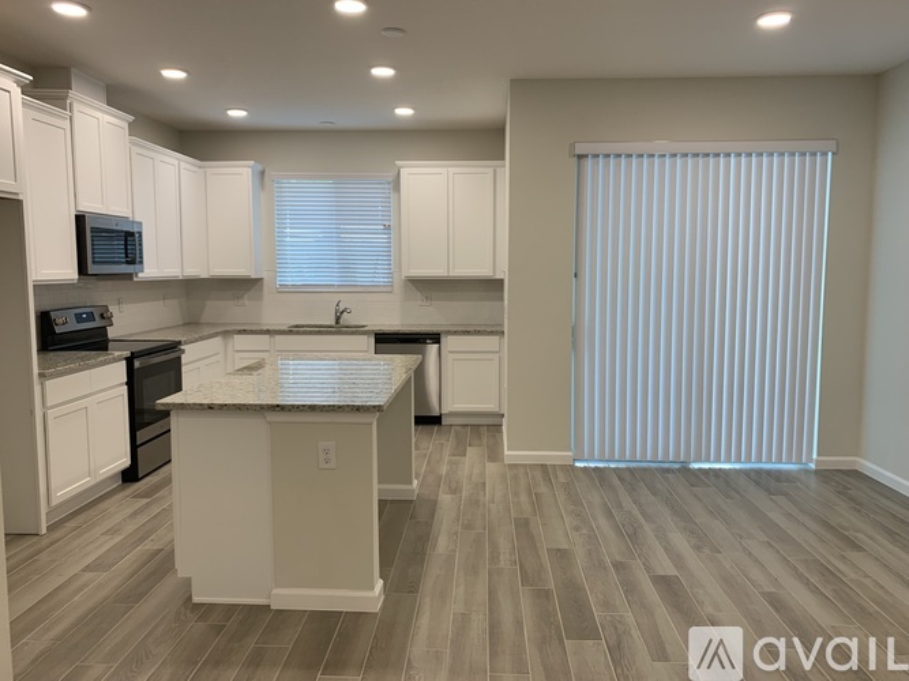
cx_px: 454
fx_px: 683
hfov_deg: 67.3
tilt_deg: -4.6
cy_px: 340
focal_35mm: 26
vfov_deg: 53.0
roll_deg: -0.3
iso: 64
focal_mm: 4.25
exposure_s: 1/60
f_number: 1.8
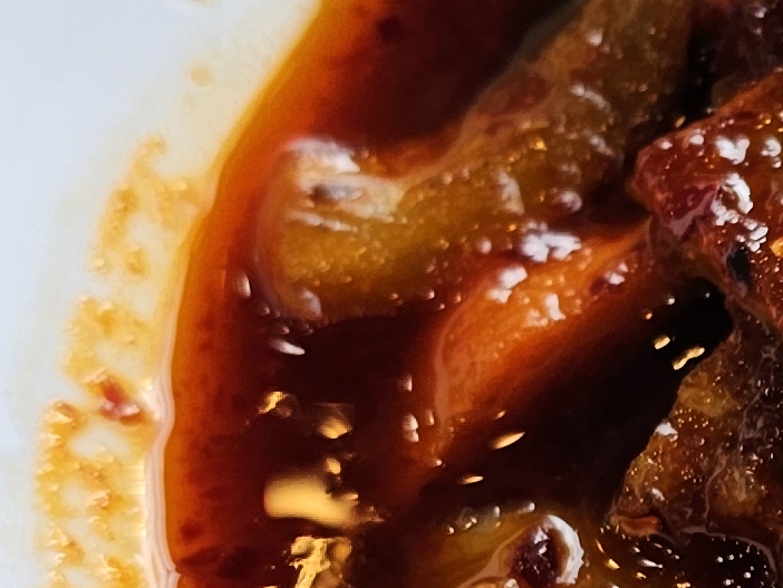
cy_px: 490
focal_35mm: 131
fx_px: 2964
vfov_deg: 11.3
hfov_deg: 14.4
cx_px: 1012
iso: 40
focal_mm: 6.3
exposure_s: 1/120
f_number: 1.7
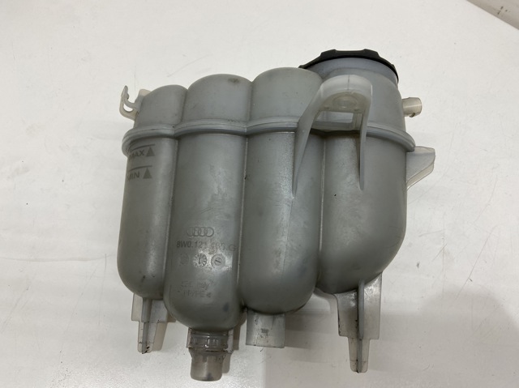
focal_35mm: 26
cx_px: 260
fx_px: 390
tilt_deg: -64.3
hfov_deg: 67.3
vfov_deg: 53.0
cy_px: 194
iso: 80
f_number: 1.8
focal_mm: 4.25
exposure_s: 1/100
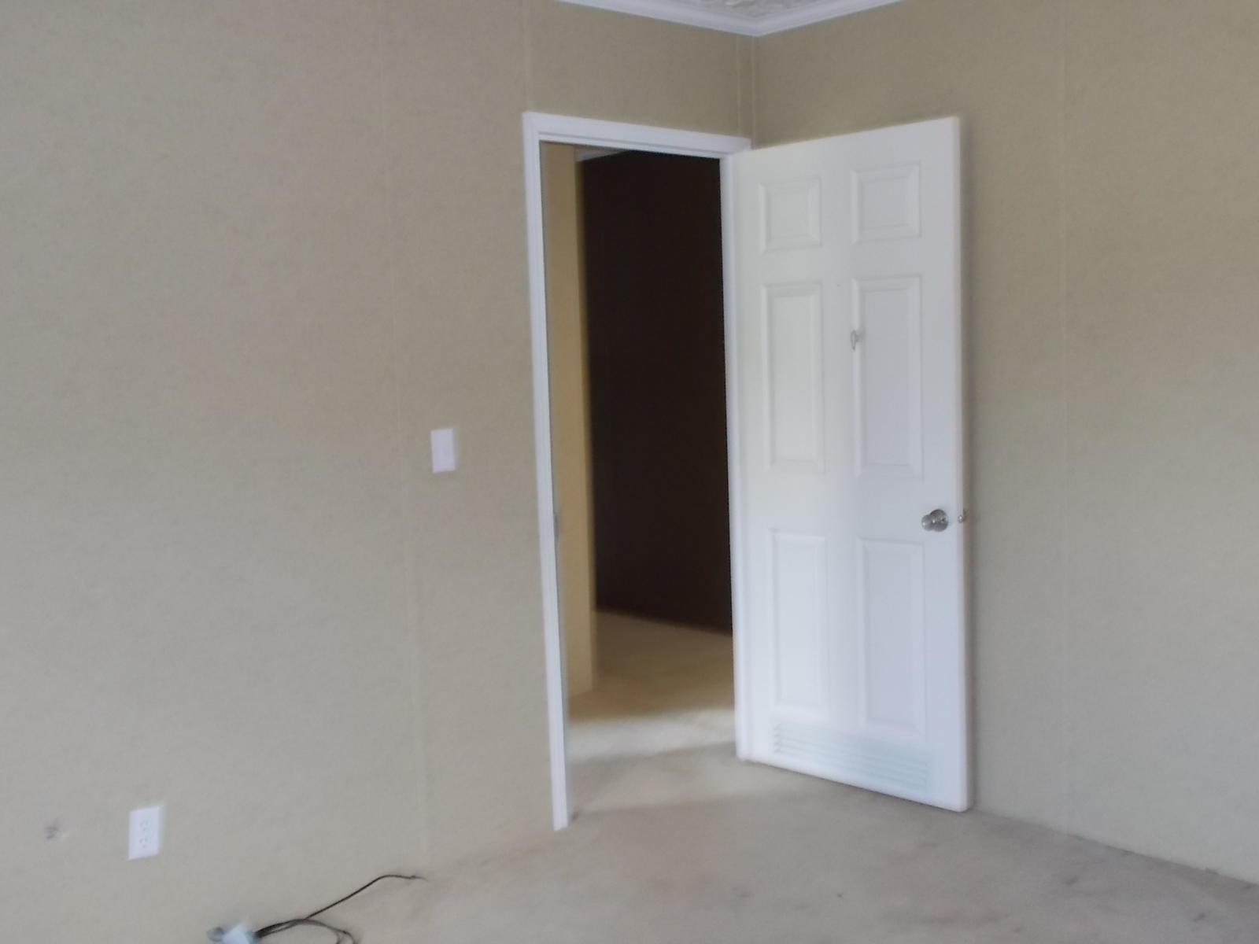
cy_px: 472
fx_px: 1418
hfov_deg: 47.9
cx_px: 630
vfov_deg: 36.8
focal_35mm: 39
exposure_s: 1/30
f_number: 3.9
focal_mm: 6.9
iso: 220
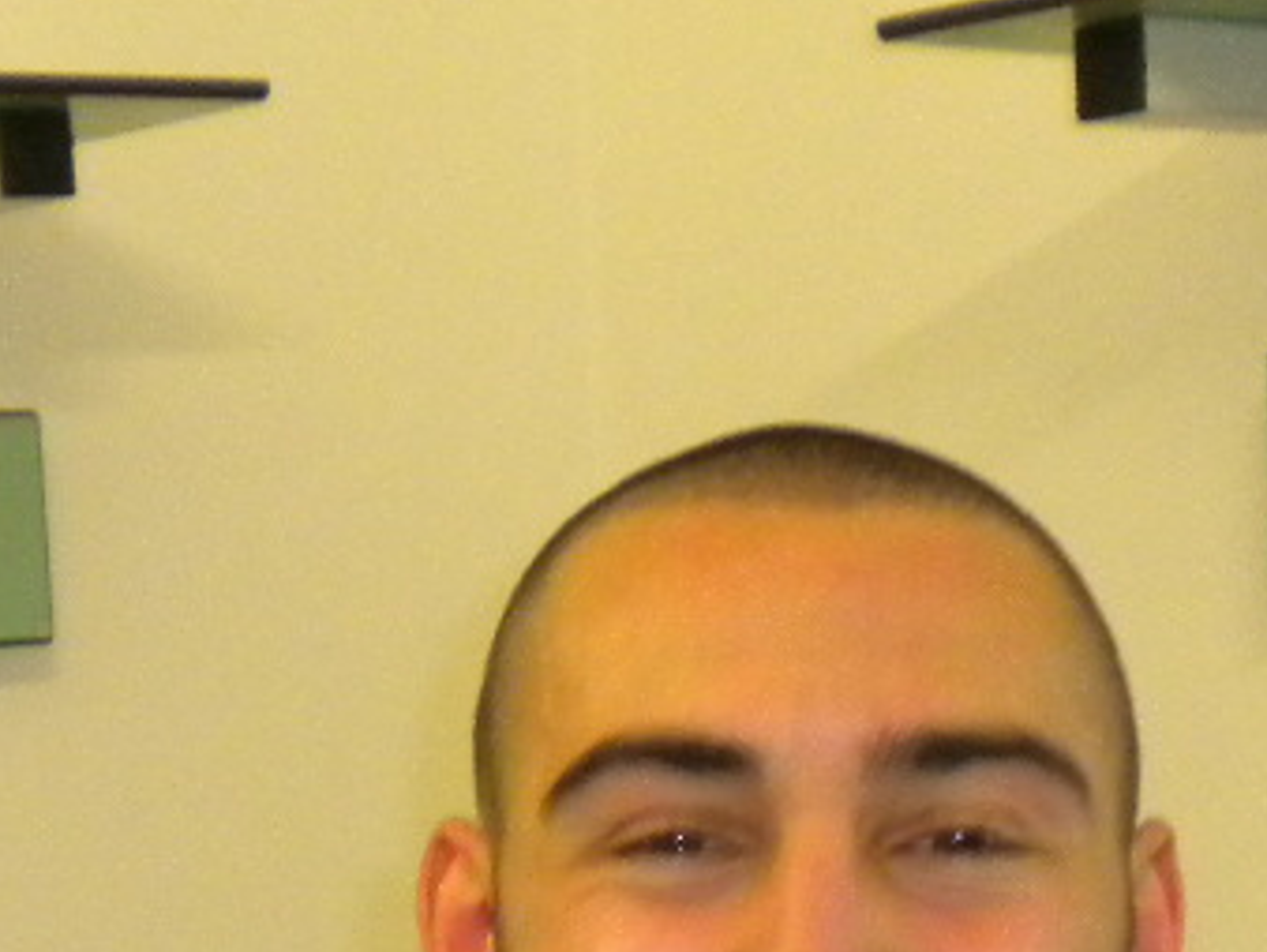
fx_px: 3883
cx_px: 592
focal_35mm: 106
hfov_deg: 18.5
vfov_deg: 13.4
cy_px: 1263
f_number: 3.1
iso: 400
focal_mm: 6.3
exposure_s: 1/30
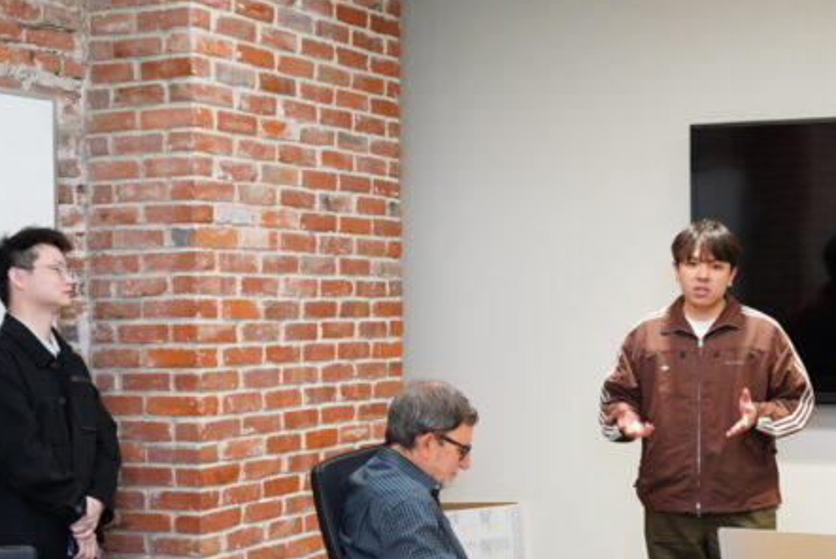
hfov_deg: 29.6
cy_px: 392
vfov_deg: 20.2
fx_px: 1557
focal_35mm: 67
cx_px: 625
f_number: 4.5
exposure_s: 1/30
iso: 1000
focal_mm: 29
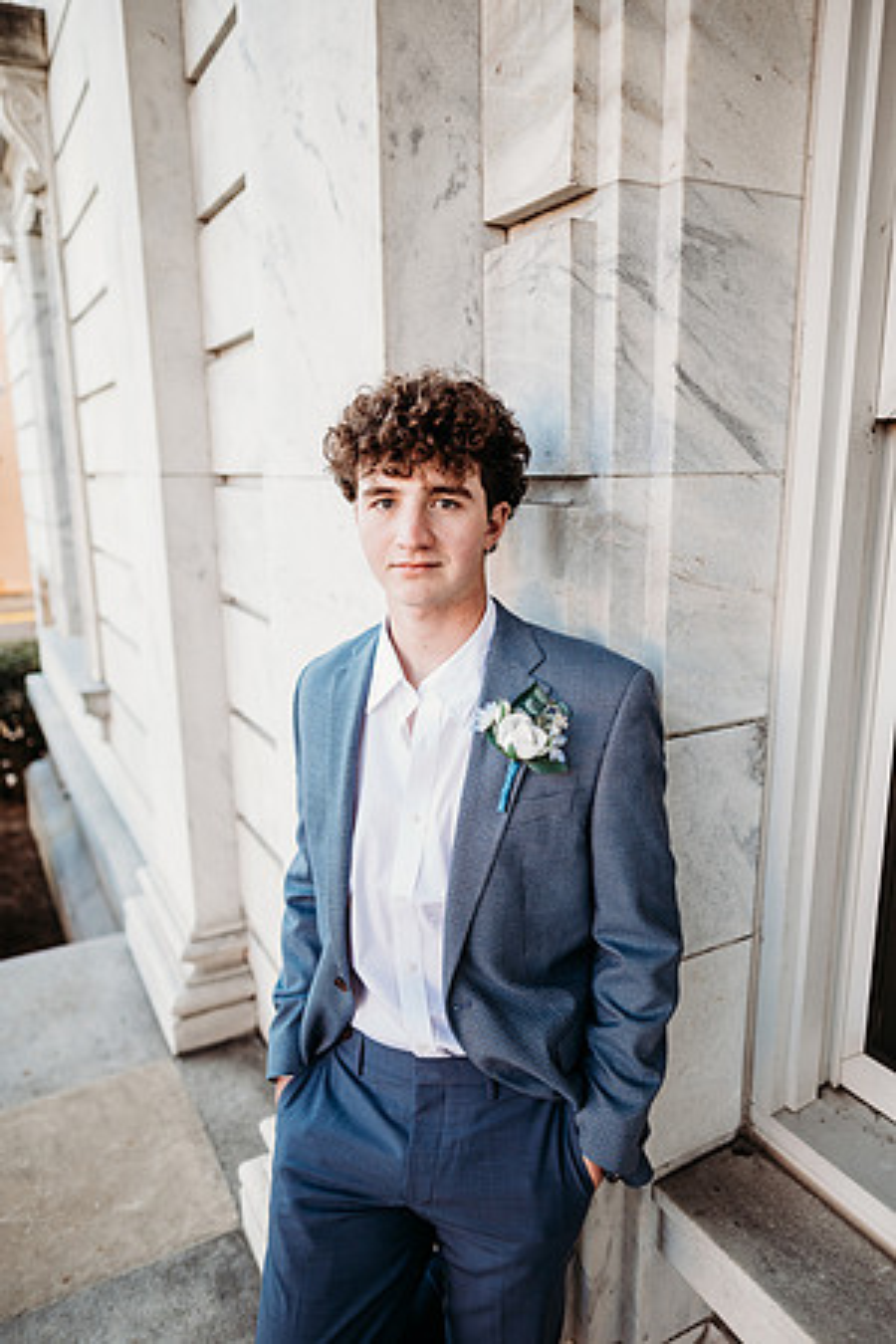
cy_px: 672
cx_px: 448
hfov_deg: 53.1
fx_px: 896
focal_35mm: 24
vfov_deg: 73.7
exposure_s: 1/320
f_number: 2
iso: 320
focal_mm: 24
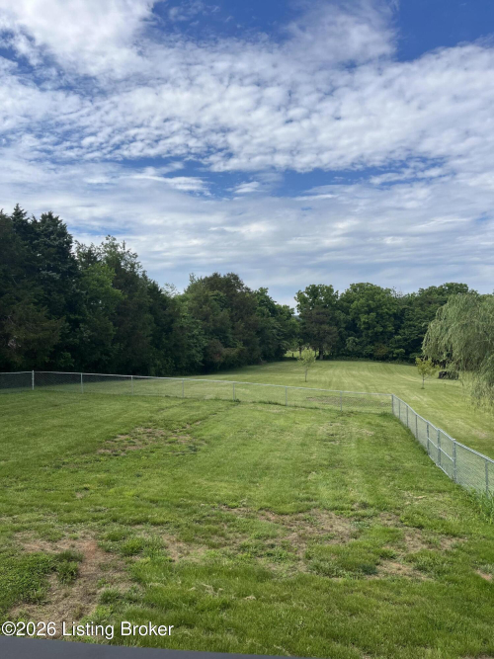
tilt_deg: +0.0
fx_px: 495
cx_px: 247
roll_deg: +2.3
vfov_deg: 67.3
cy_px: 330
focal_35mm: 26
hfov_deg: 53.0
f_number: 1.6
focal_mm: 5.1
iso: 50
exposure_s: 1/4310
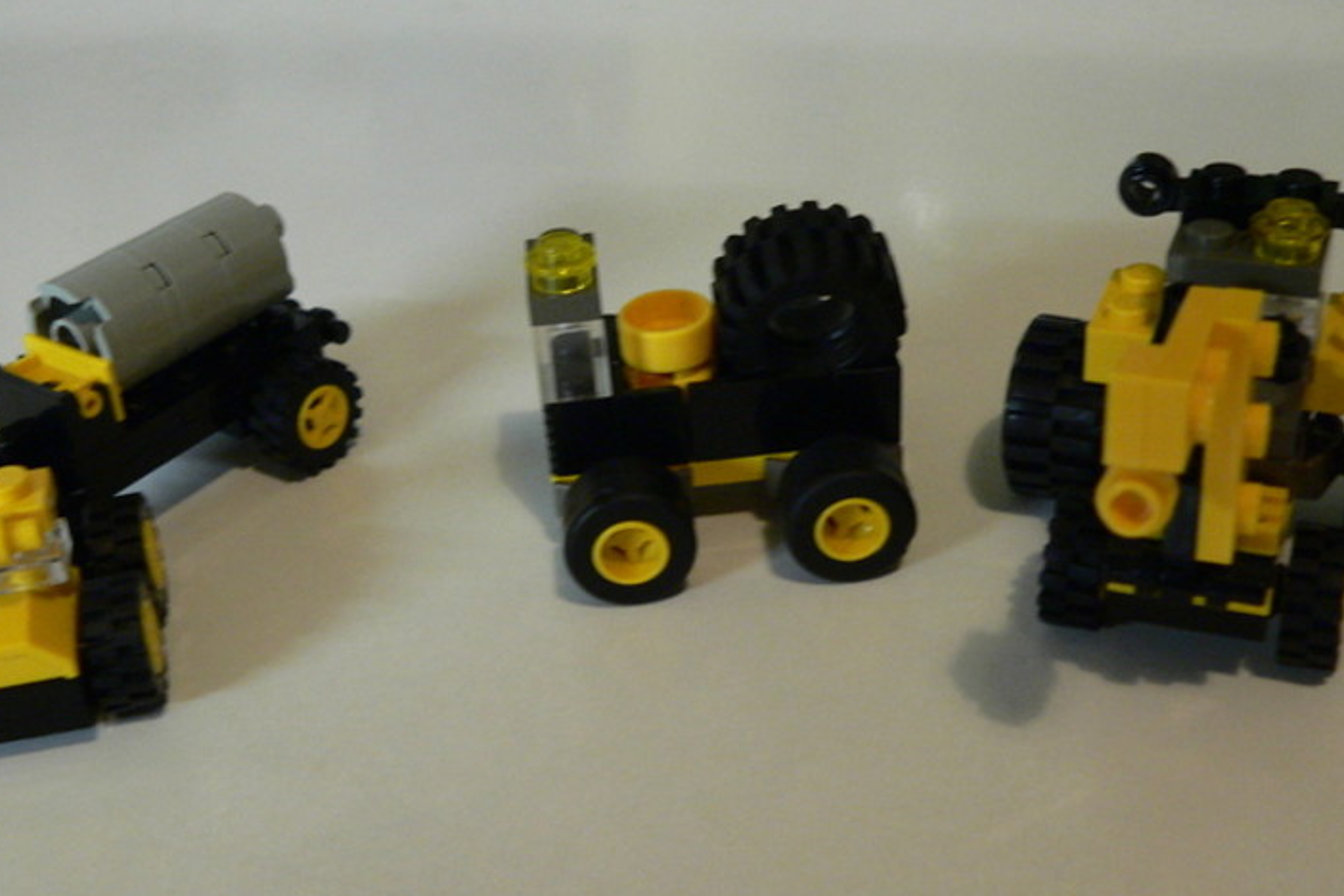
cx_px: 620
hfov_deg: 41.1
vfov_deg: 28.0
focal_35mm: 48
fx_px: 1792
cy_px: 504
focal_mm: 6
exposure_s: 1/13
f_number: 2.8
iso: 200
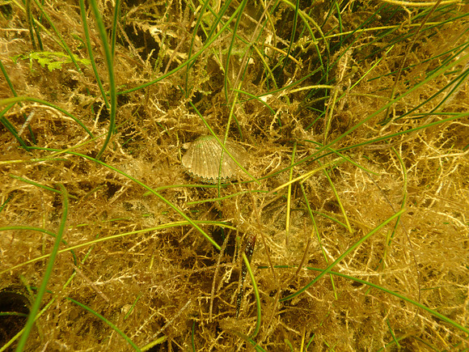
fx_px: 339
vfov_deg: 54.9
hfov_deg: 69.4
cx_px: 234
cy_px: 176
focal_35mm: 25
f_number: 2.8
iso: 100
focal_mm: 4.5
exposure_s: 1/125
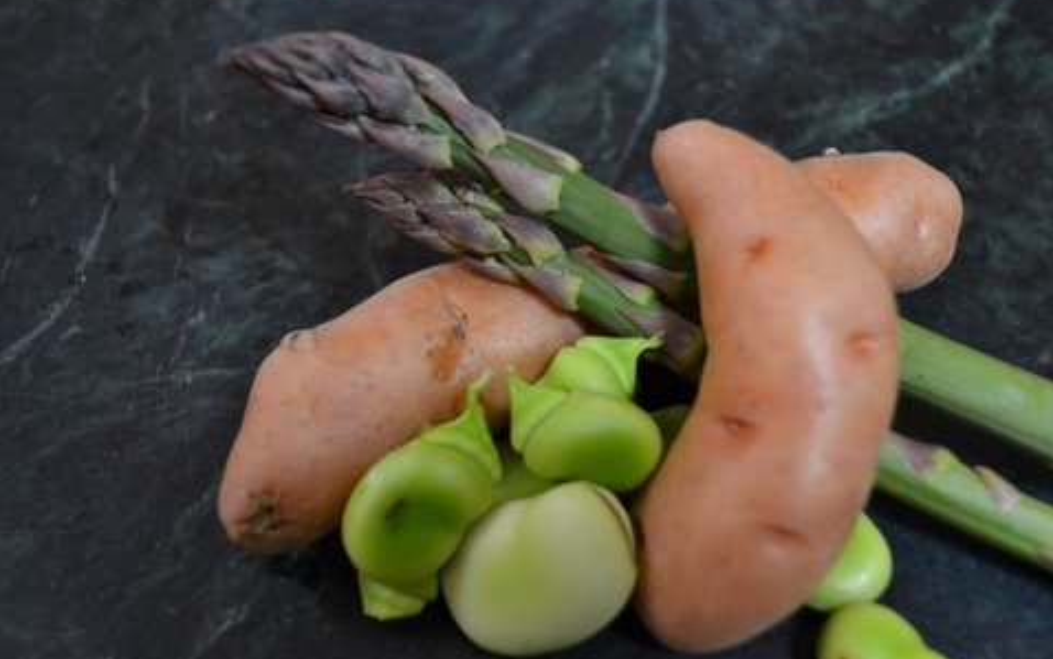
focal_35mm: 43
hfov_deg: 46.2
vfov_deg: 29.9
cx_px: 526
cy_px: 322
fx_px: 1234
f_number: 4.5
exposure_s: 1/50
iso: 800
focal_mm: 28
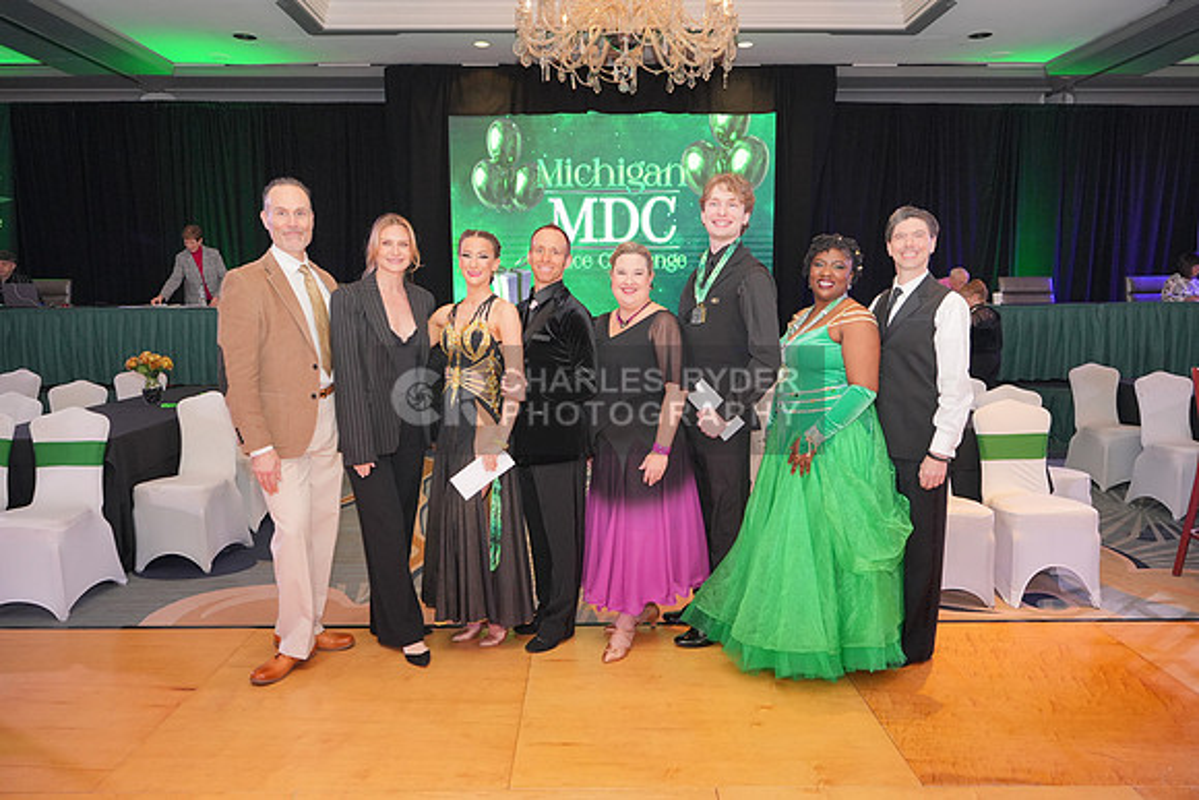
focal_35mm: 25
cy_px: 400
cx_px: 600
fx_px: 833
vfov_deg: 51.3
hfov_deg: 71.5
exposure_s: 1/200
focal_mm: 25
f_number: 4
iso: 2000
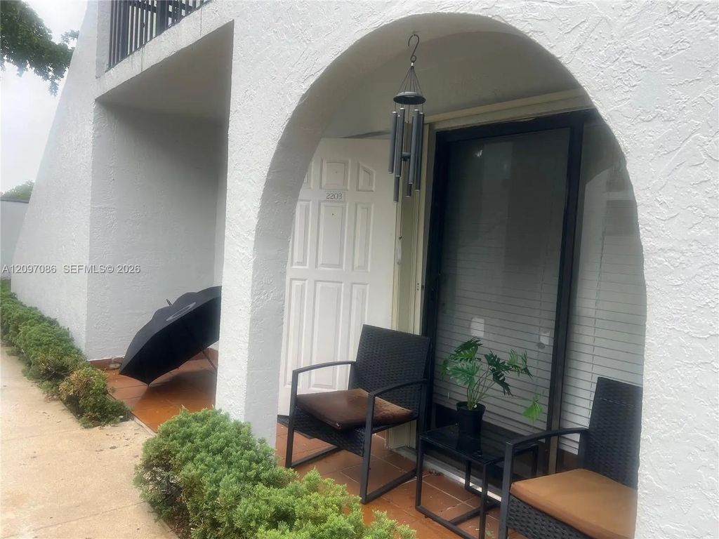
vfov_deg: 53.1
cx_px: 360
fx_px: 540
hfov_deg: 67.3
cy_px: 270
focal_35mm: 26
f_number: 1.5
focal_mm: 5.7
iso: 50
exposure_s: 1/558
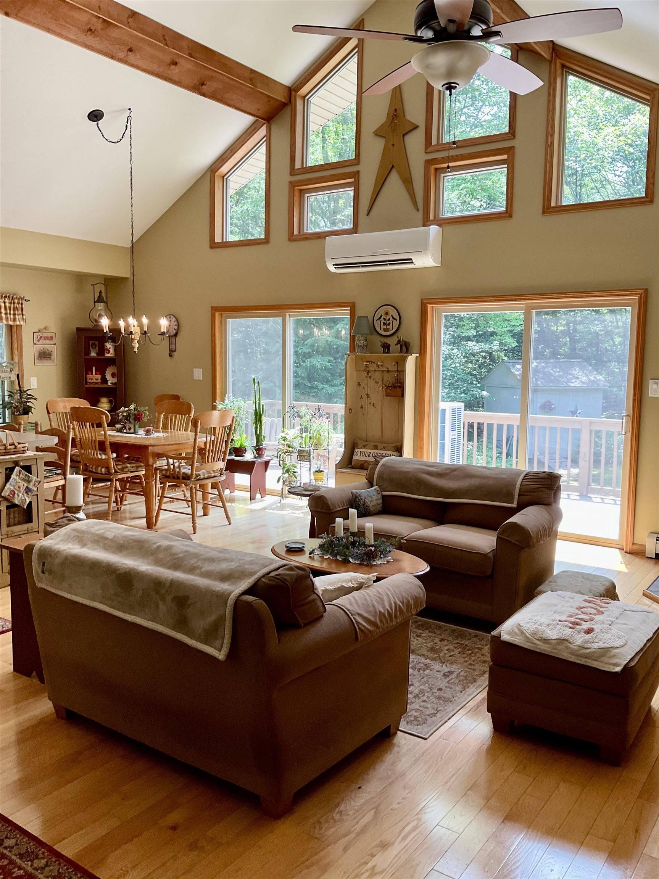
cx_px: 330
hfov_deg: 48.2
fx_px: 736
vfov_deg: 61.7
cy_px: 440
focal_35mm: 29
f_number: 1.8
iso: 64
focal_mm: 3
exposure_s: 1/120
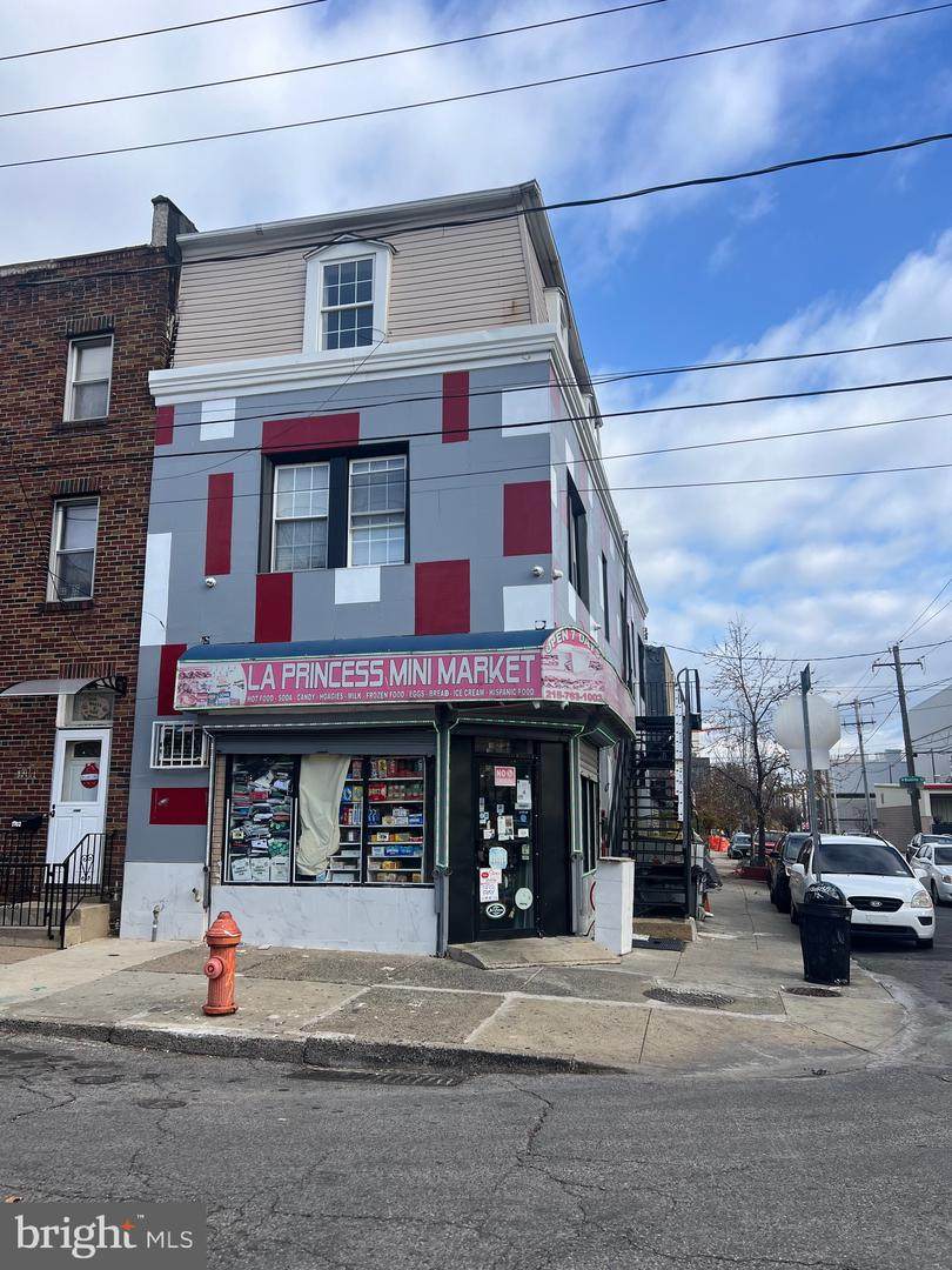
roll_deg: +0.5
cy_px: 635
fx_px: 953
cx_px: 476
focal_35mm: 26
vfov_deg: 67.3
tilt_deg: +11.9
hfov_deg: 53.1
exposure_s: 1/2571
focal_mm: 5.7
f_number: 1.5
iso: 50
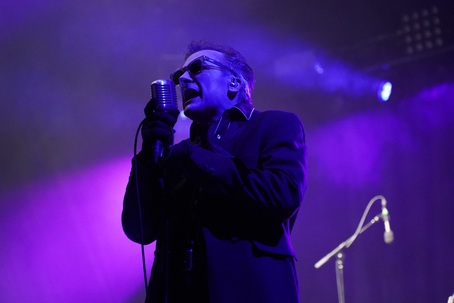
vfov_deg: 13.0
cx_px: 227
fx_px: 1324
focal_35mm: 105
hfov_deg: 19.5
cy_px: 152
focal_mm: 105
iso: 10000
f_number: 4
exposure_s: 1/160
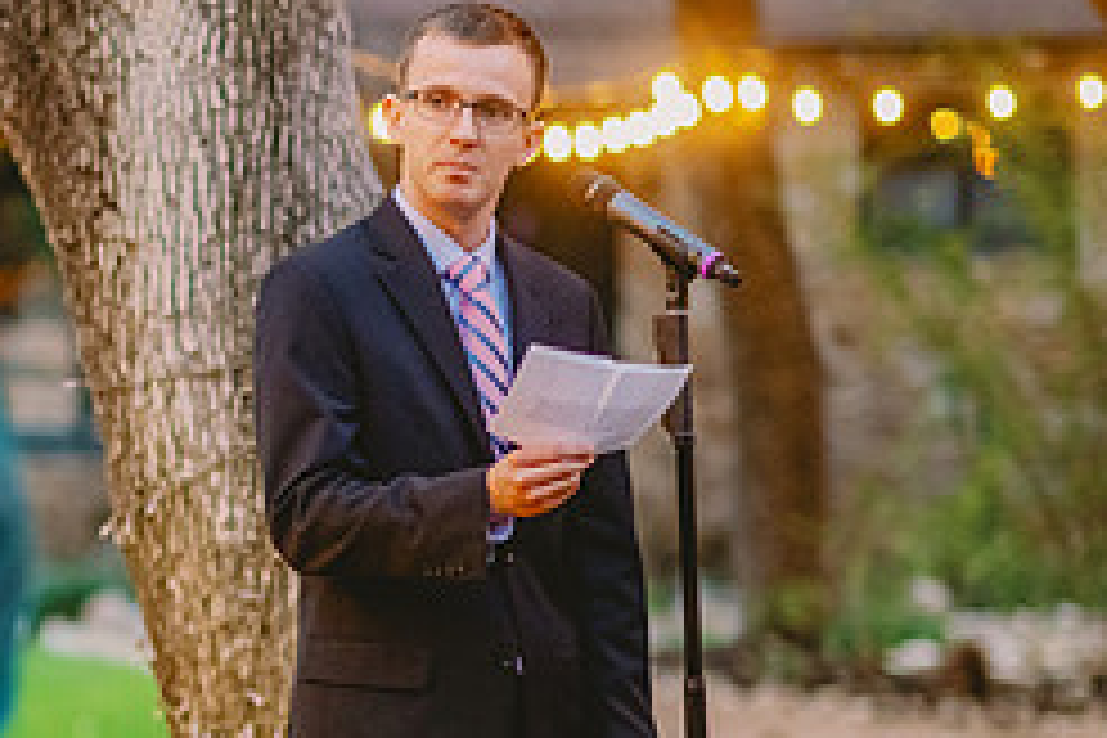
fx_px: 6150
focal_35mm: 200
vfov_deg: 6.9
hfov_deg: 10.2
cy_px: 502
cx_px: -153
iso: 5000
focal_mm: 85
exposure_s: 1/200
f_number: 1.8
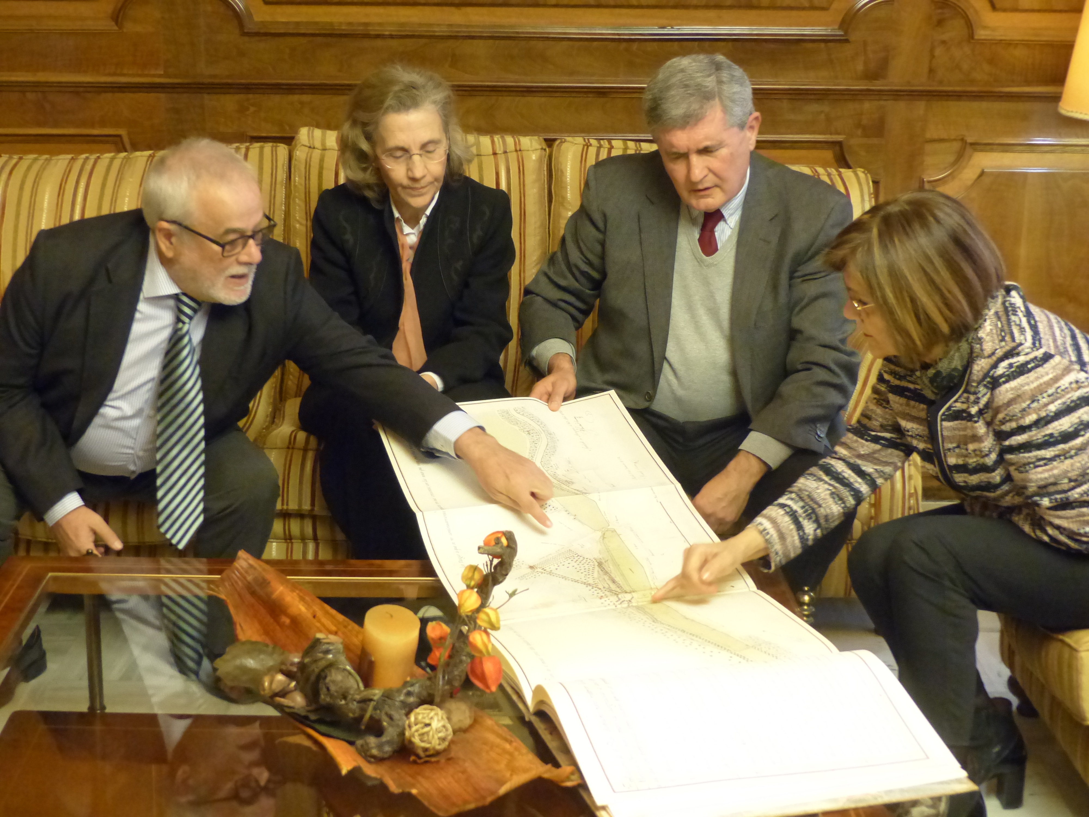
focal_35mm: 56
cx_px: 544
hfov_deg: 34.3
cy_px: 408
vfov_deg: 26.1
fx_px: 1762
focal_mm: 10.1
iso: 800
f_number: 2.8
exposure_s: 1/40
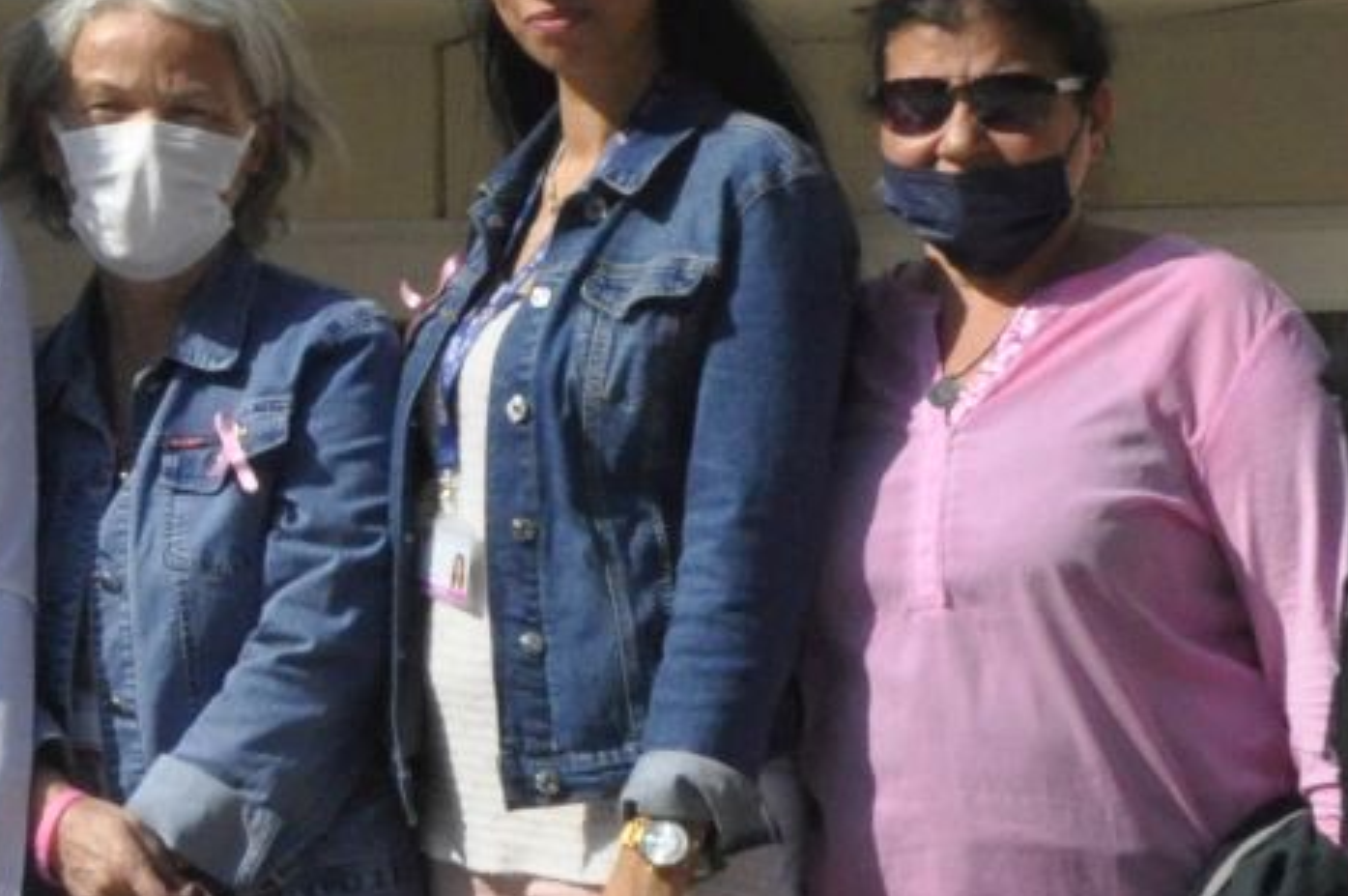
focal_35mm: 166
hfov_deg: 11.5
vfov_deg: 8.2
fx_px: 6209
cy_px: 333
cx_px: -1064
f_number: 16
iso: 1250
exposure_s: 1/1000
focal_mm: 24
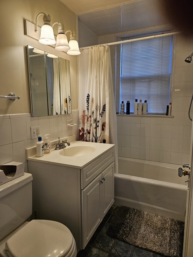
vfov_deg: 73.9
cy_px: 128
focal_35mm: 23
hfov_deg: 58.9
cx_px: 96
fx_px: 171
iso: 50
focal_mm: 5.4
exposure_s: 1/120
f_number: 1.8
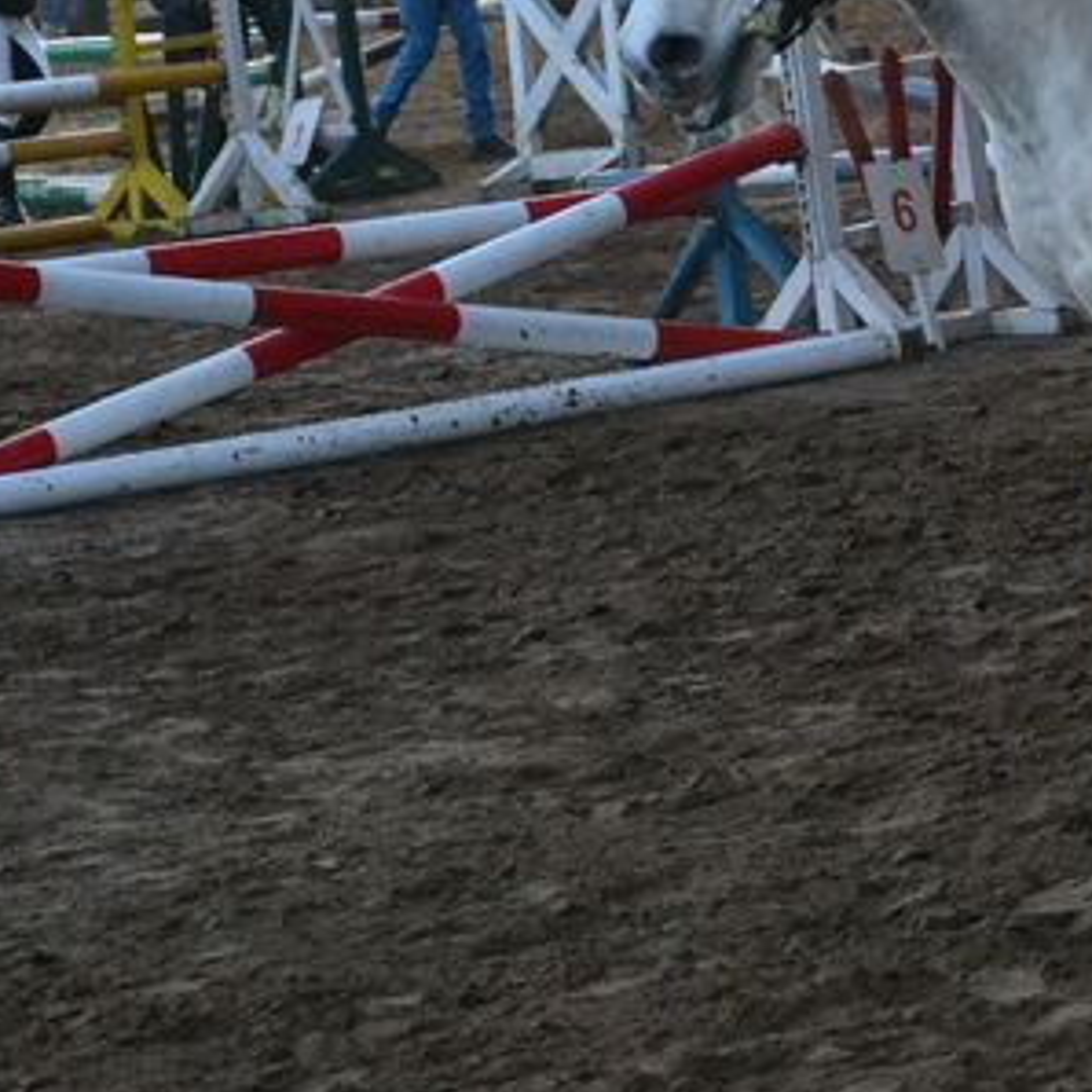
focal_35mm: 200
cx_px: 964
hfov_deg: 8.7
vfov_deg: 8.7
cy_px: 11
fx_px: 7138
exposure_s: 1/400
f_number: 5
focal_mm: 52
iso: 3200
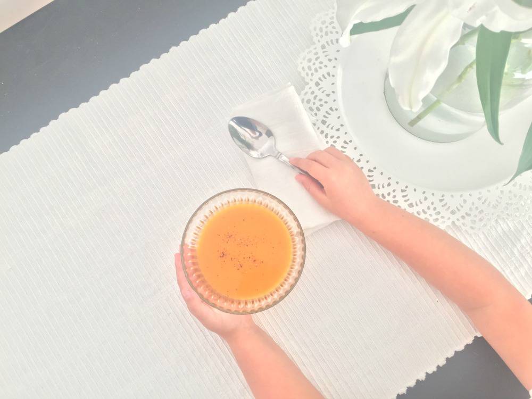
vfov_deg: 48.2
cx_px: 266
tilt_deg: -80.2
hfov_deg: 61.7
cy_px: 200
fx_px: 446
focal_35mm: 29
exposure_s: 1/33
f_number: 2.2
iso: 32
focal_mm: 4.15
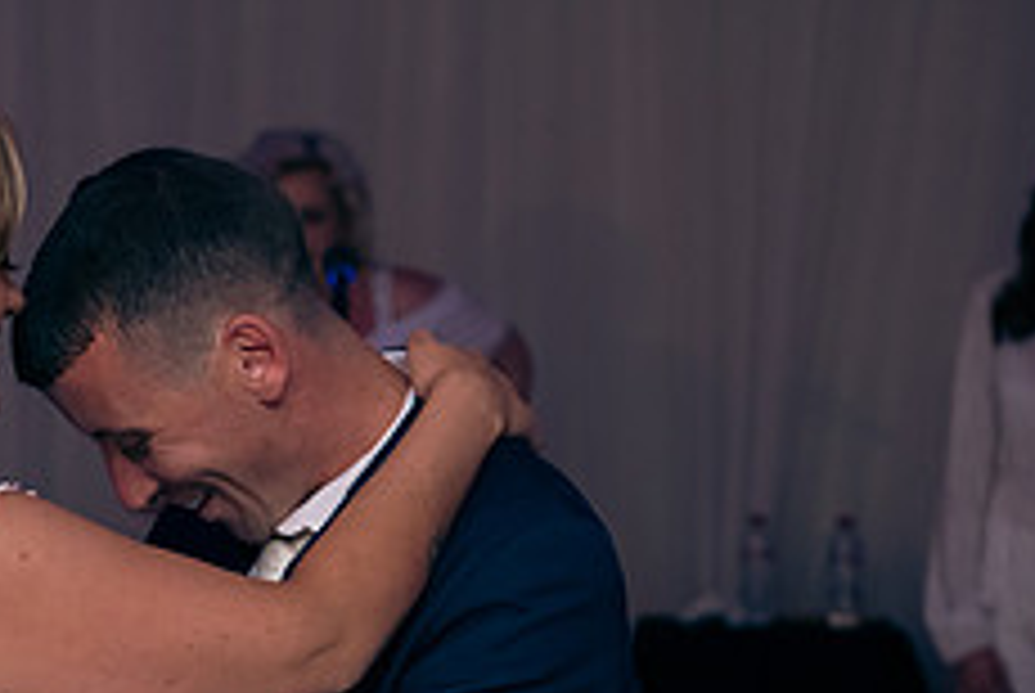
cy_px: 650
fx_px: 4203
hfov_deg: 14.0
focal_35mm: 146
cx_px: 274
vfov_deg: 9.4
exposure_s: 1/160
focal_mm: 58
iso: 800
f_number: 3.5
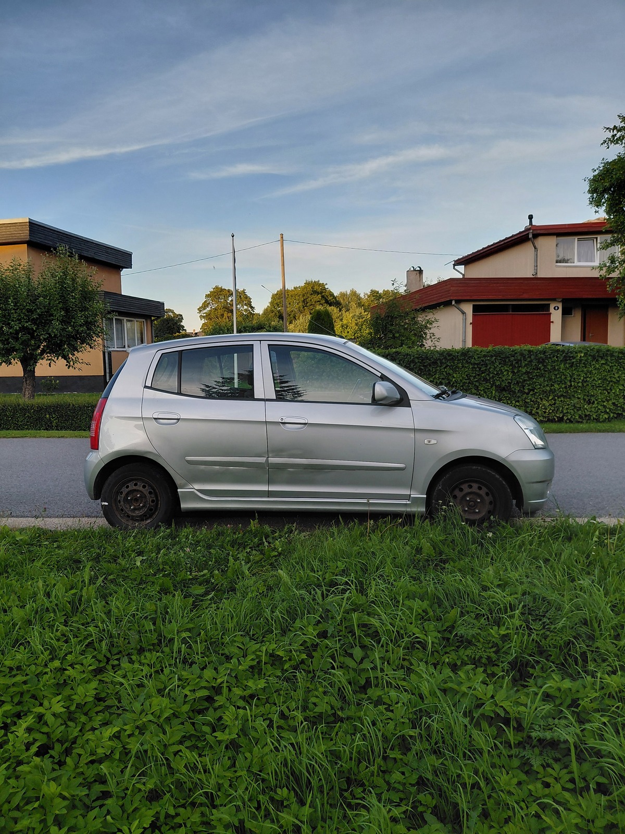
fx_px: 602
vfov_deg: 69.4
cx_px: 312
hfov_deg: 54.9
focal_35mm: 25
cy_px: 417
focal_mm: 4.69
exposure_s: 1/819
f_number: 1.8
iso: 50
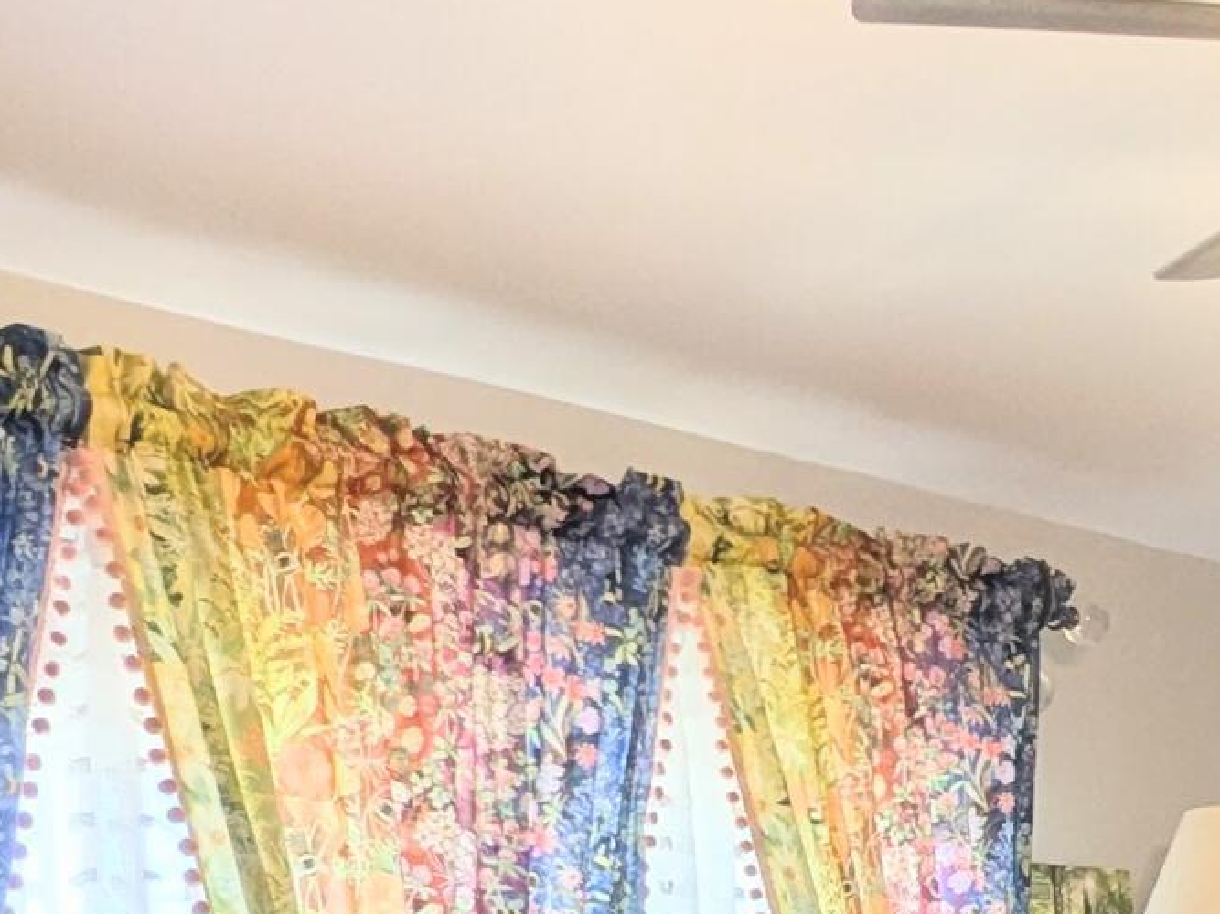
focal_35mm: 72
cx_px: 1465
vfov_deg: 18.7
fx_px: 2537
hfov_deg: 24.5
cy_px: 1243
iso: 56
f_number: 2.2
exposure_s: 1/120
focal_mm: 2.35
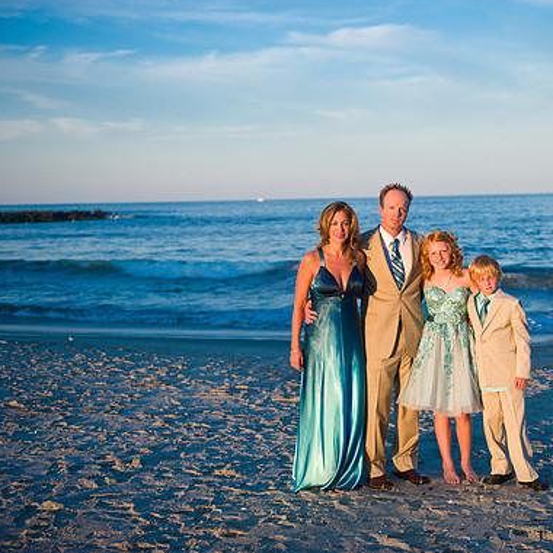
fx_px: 1030
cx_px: 393
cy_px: 274
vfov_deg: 30.0
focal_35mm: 57
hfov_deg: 29.7
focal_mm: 44
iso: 200
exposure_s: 1/1250
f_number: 3.2
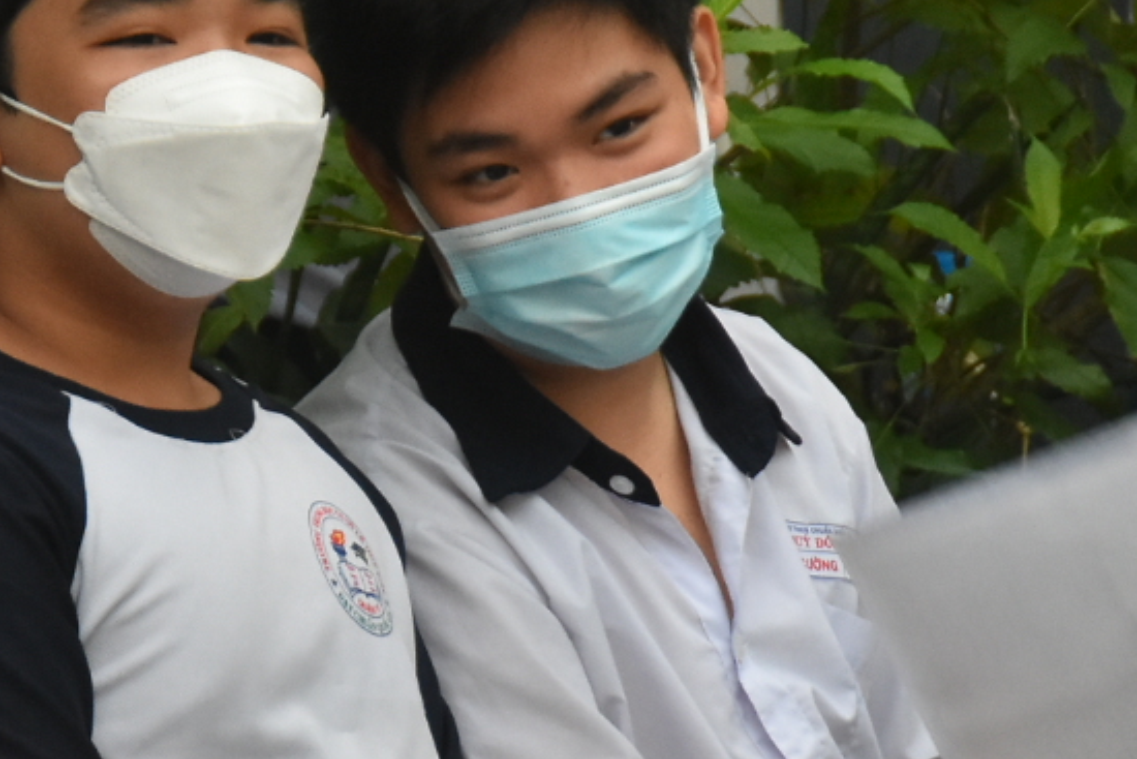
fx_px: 18842
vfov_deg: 2.3
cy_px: 341
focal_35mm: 596
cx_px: 234
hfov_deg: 3.5
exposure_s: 1/125
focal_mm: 135
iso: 2000
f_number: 5.6
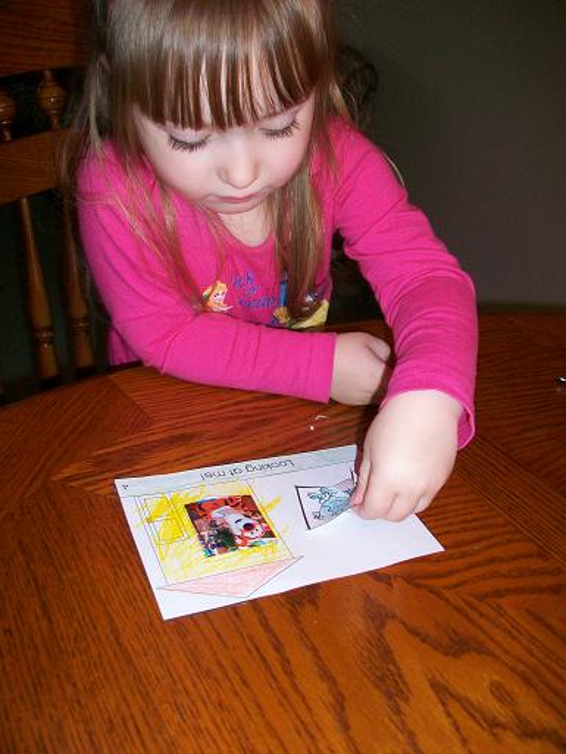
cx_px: 283
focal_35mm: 32
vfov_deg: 56.8
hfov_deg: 44.2
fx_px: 697
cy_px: 377
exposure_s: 1/60
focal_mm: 5.7
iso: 120
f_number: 2.8
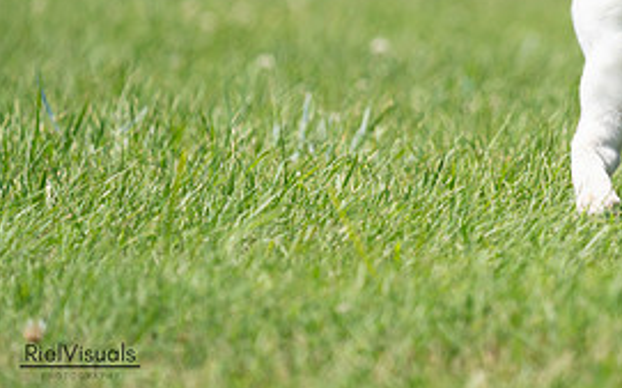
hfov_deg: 2.4
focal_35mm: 882
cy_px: -49
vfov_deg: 1.5
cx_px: 659
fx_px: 14942
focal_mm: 404
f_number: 6.3
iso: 800
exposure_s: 1/4000
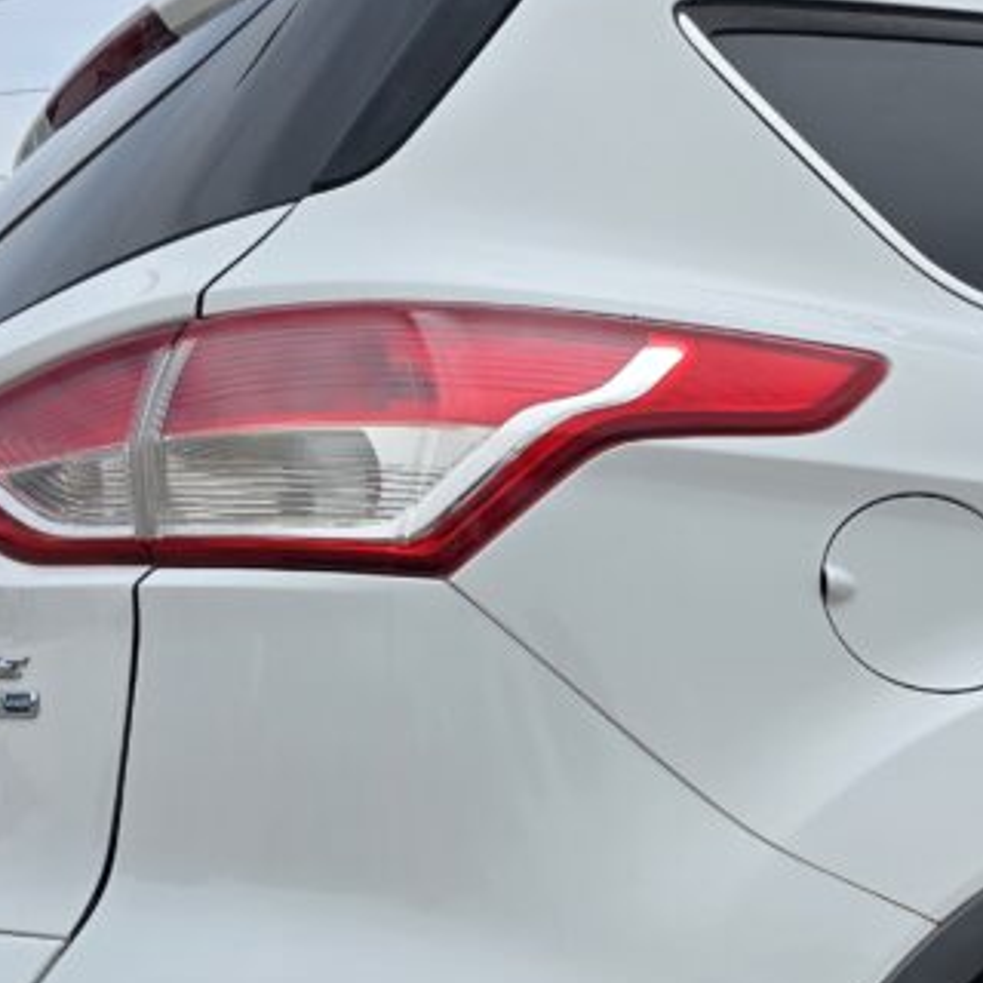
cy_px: 805
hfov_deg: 24.9
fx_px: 2088
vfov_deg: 26.0
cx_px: 1044
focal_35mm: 65
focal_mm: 6.3
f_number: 1.7
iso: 12
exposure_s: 1/1192
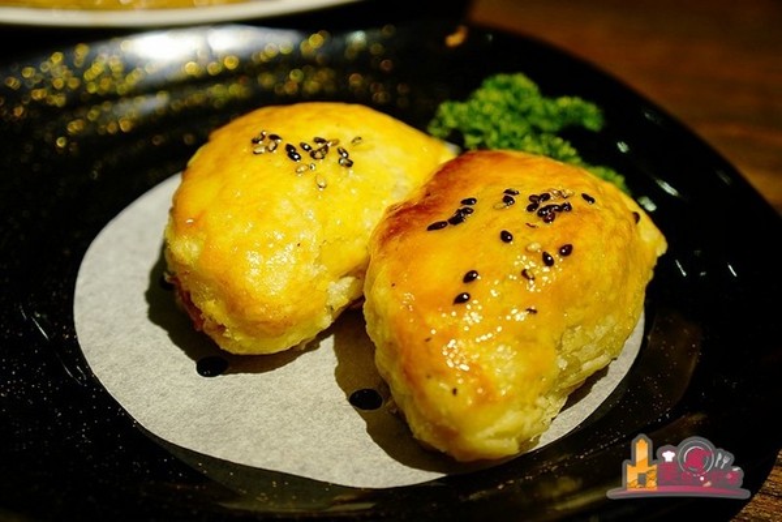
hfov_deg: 40.0
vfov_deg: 27.3
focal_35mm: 50
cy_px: 261
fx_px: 1075
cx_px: 391
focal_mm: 33
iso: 320
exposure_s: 1/60
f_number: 4.5
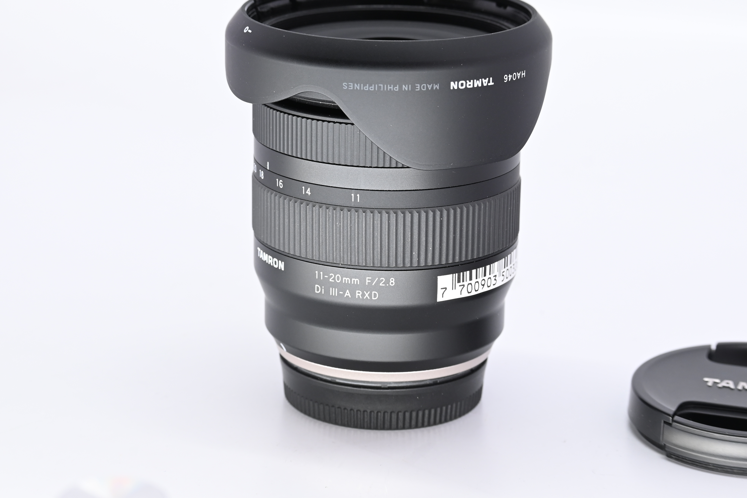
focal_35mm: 109
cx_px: 374
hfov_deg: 18.8
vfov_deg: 12.6
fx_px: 2262
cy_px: 249
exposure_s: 1/125
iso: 500
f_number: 9
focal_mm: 73
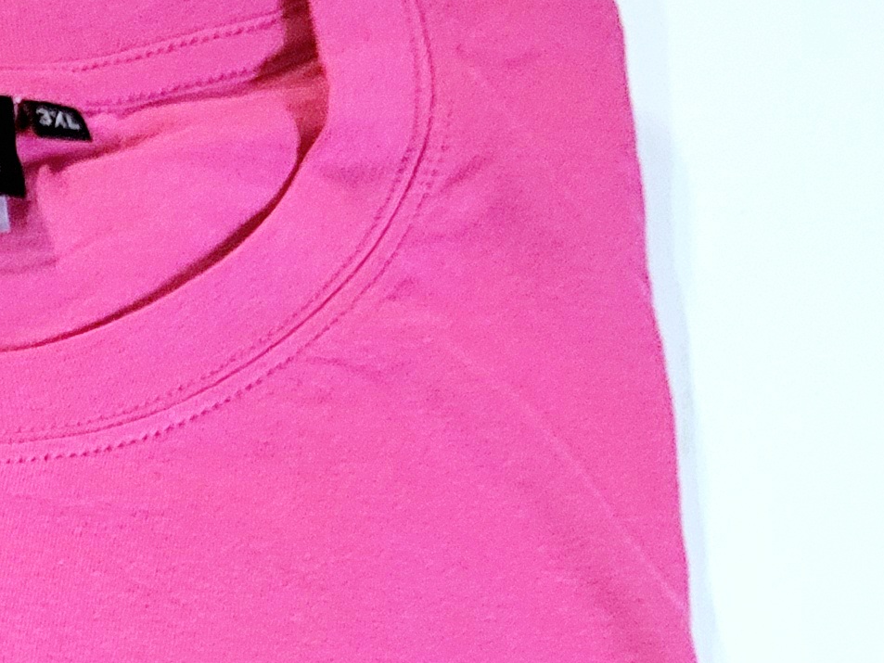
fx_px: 2809
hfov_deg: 16.0
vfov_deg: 12.6
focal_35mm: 110
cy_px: 1075
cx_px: -534
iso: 320
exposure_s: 1/50
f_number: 1.8
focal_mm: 5.4
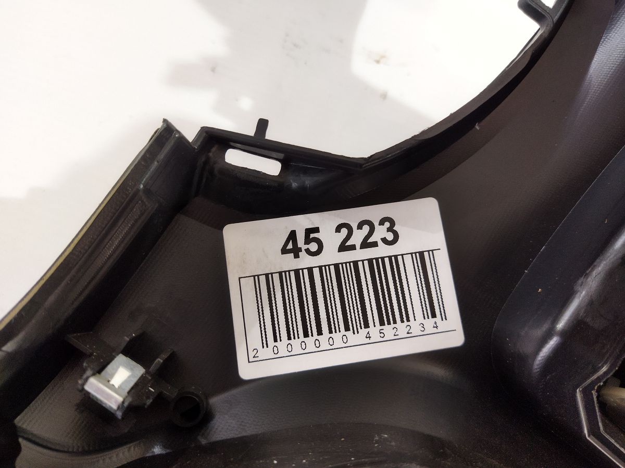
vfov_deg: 51.4
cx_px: 312
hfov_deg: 65.3
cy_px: 234
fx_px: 487
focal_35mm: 27
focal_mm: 4.71
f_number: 1.79
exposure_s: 1/50
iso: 313
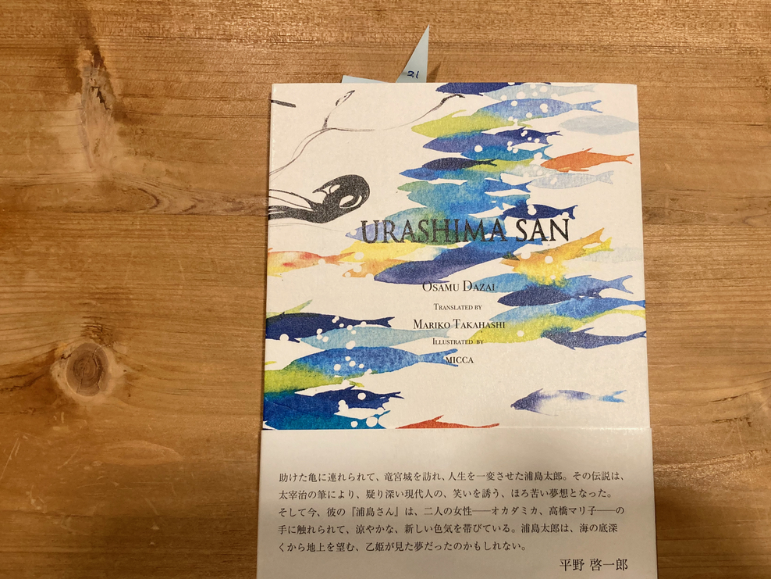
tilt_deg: -82.5
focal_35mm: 34
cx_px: 459
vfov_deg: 41.6
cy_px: 346
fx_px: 757
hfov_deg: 53.6
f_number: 1.8
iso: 100
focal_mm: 3.99
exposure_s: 1/50
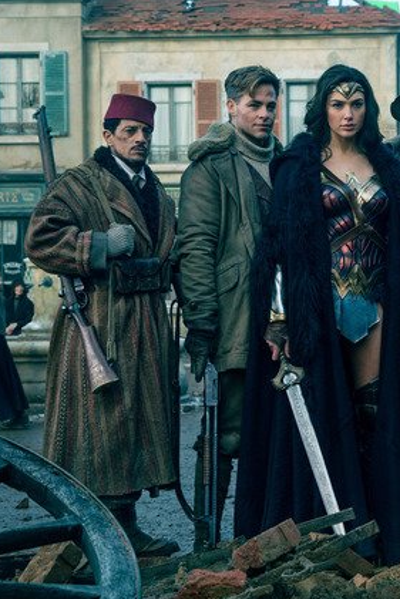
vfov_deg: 26.6
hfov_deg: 17.7
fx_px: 1266
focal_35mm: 76
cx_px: 354
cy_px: 302
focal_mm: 50
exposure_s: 1/80
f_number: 5.6
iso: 250
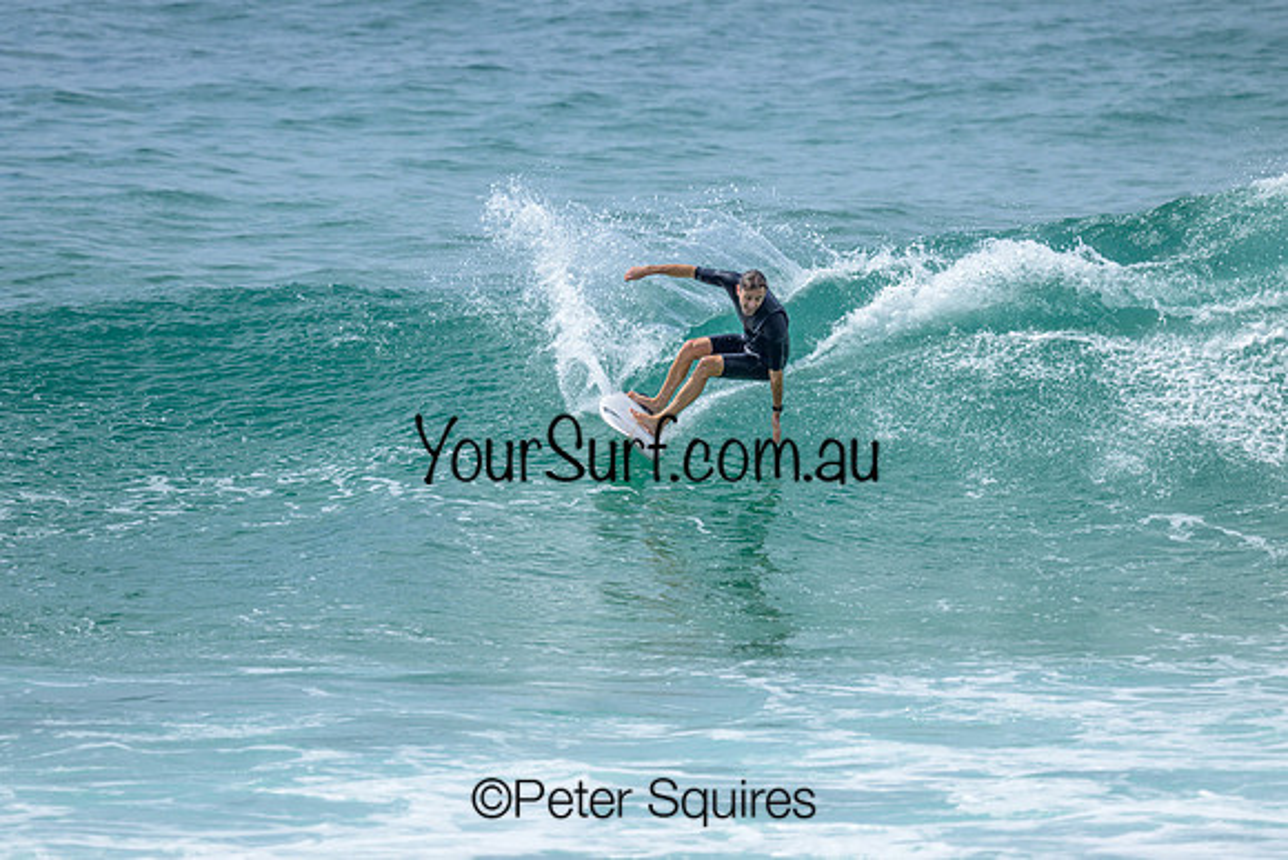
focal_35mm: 800
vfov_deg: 1.7
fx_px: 28628
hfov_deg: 2.6
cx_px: 644
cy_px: 430
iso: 200
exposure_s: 1/2000
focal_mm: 800
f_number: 6.3
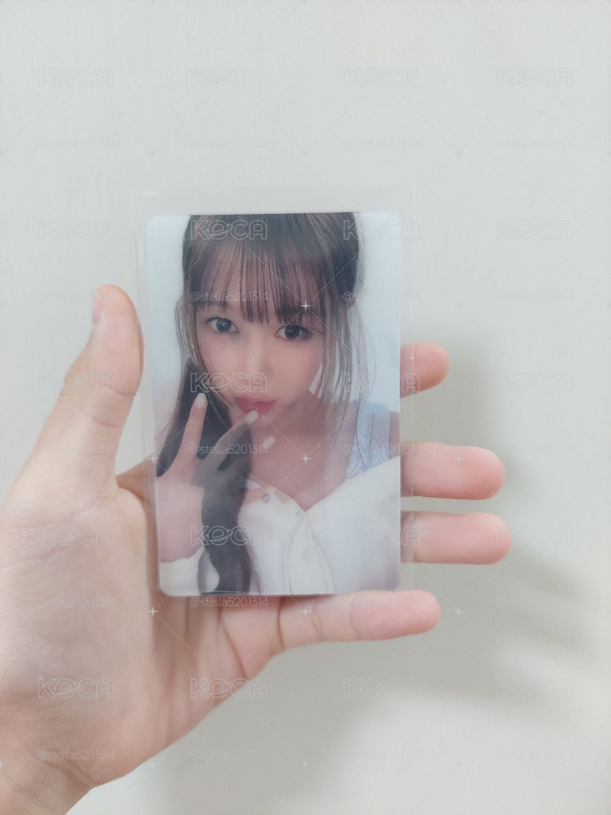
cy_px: 408
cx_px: 306
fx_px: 565
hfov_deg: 56.8
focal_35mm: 24
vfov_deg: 71.6
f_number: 1.8
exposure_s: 1/60
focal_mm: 5.23
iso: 320
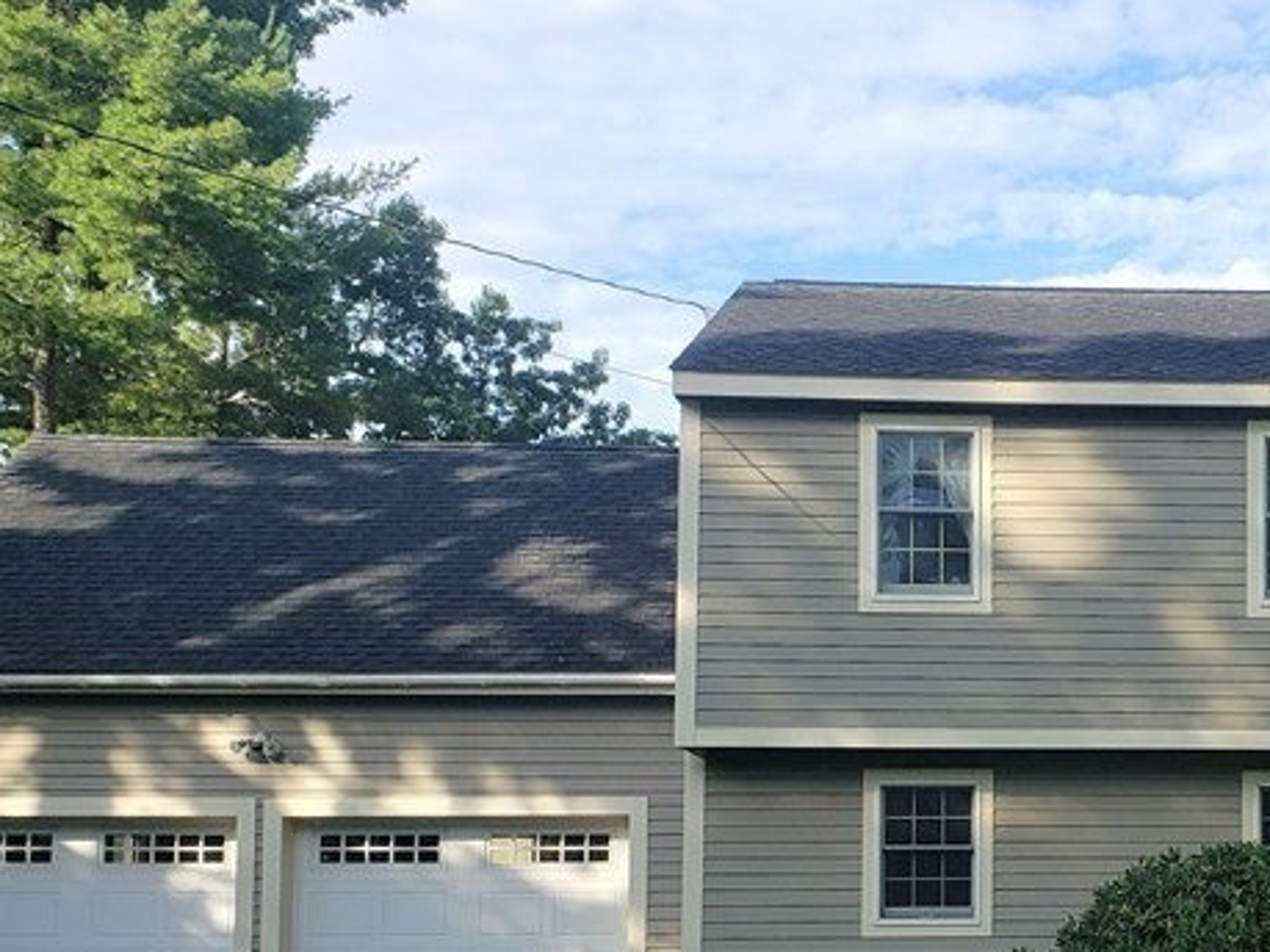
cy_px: 725
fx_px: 2127
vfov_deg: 24.9
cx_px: 1145
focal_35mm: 58
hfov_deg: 31.7
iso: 50
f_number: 2.4
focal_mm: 4.3
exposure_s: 1/640
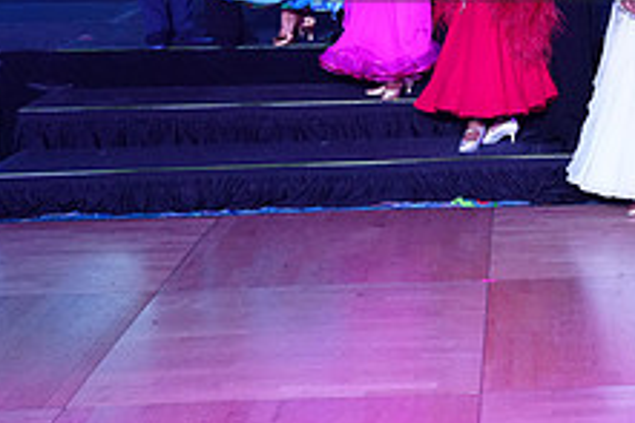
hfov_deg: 23.3
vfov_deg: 15.7
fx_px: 1481
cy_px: -73
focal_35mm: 84
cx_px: 626
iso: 2000
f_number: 4
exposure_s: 1/500
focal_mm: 32
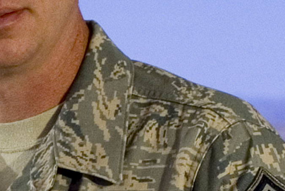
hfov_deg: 3.5
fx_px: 4669
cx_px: -340
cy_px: 193
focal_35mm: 589
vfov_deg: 2.3
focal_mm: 62
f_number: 5.6
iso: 100
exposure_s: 1/125
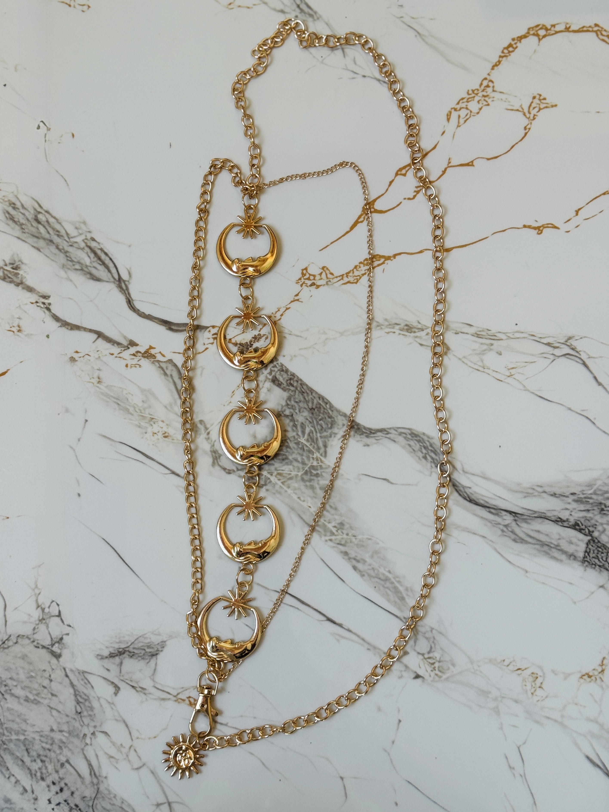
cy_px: 406
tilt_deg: -80.2
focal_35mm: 48
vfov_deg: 39.7
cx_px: 304
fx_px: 1126
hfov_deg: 30.3
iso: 64
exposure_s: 1/121
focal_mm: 6.76
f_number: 1.78
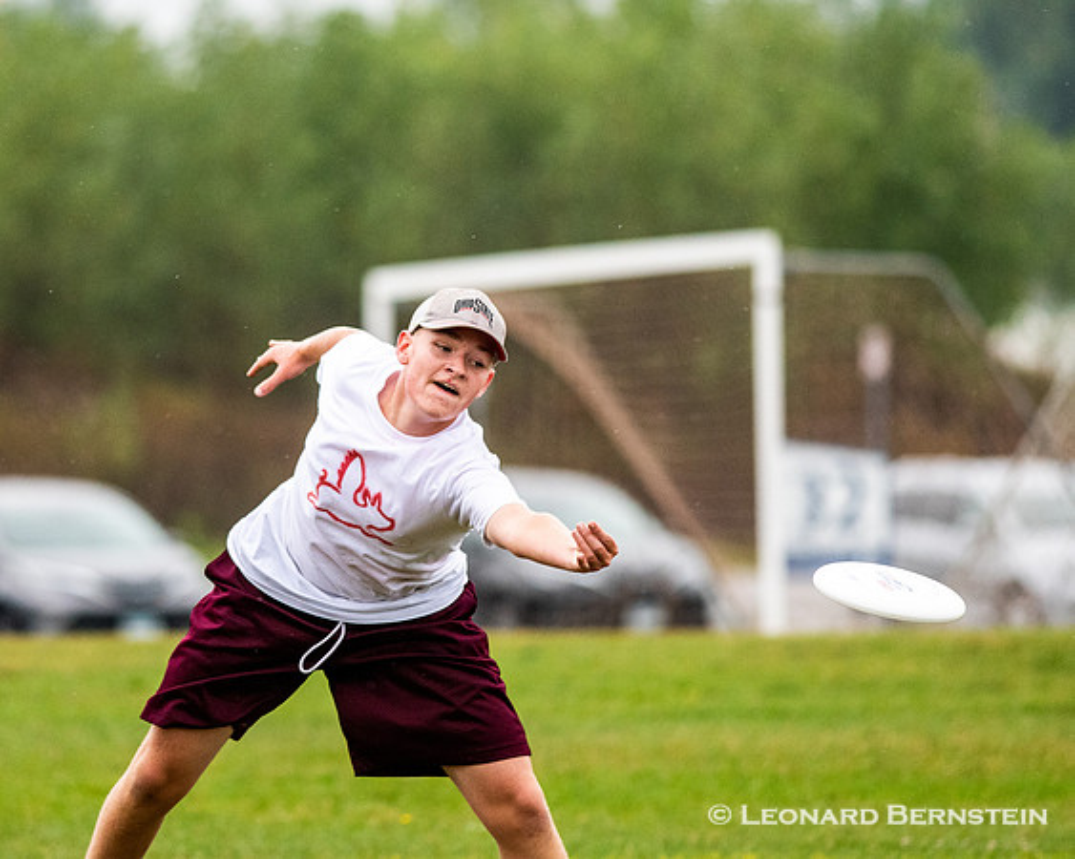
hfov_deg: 3.3
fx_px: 18744
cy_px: 360
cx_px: 378
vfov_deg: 2.6
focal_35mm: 589
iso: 1600
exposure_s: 1/2000
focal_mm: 300
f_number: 4
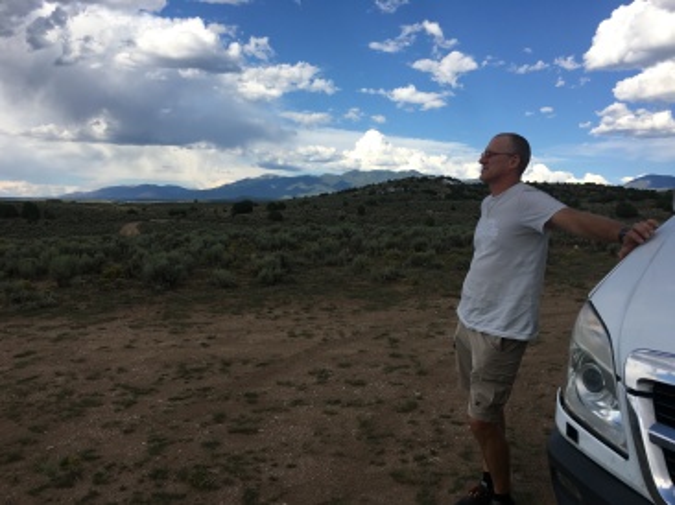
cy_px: 252
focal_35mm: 29
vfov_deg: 48.2
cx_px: 338
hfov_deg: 61.7
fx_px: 565
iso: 25
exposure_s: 1/1282
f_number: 2.2
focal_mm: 4.15
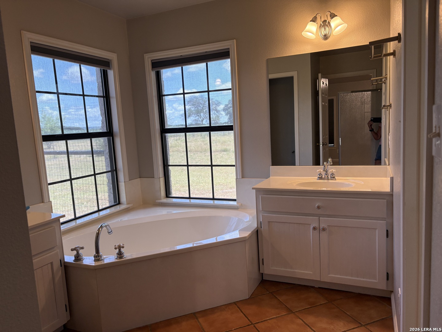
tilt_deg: -6.1
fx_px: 332
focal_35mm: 26
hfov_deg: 67.3
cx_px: 221
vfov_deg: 53.1
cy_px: 166
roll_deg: +3.9
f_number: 1.6
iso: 80
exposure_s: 1/120
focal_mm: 5.96
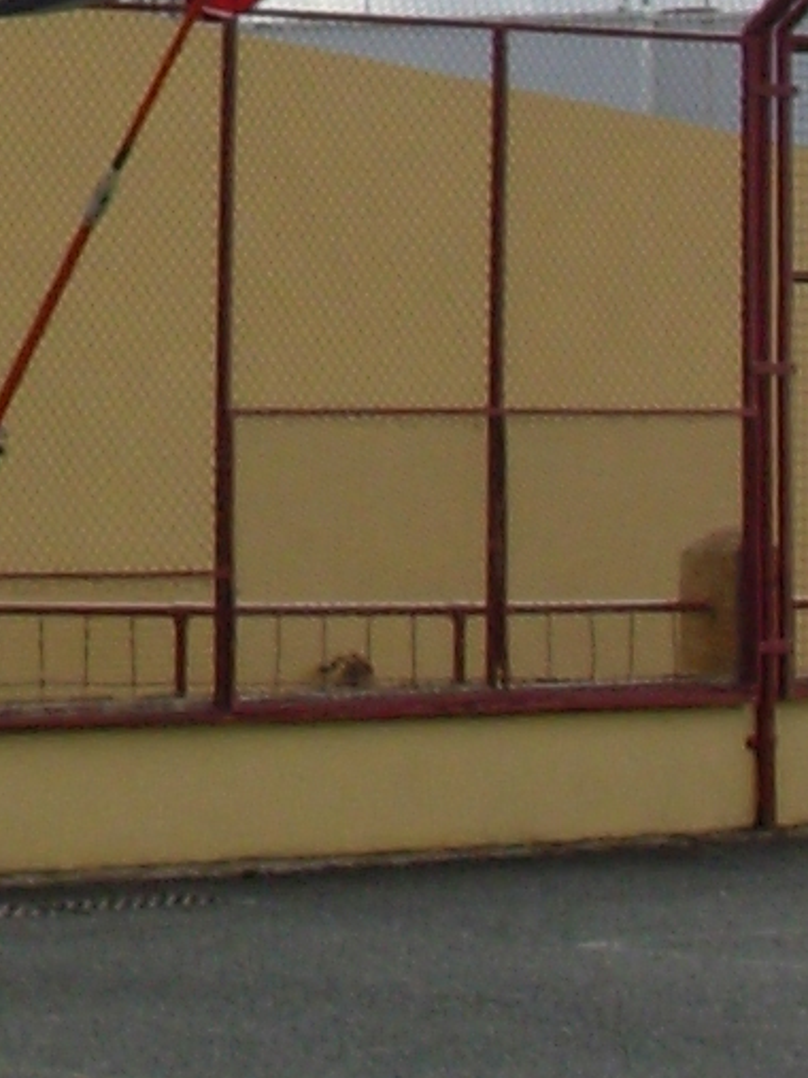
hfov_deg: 6.6
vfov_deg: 9.1
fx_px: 6570
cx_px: -1267
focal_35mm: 211
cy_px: -515
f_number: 4.9
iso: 50
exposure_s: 1/395
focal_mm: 6.3
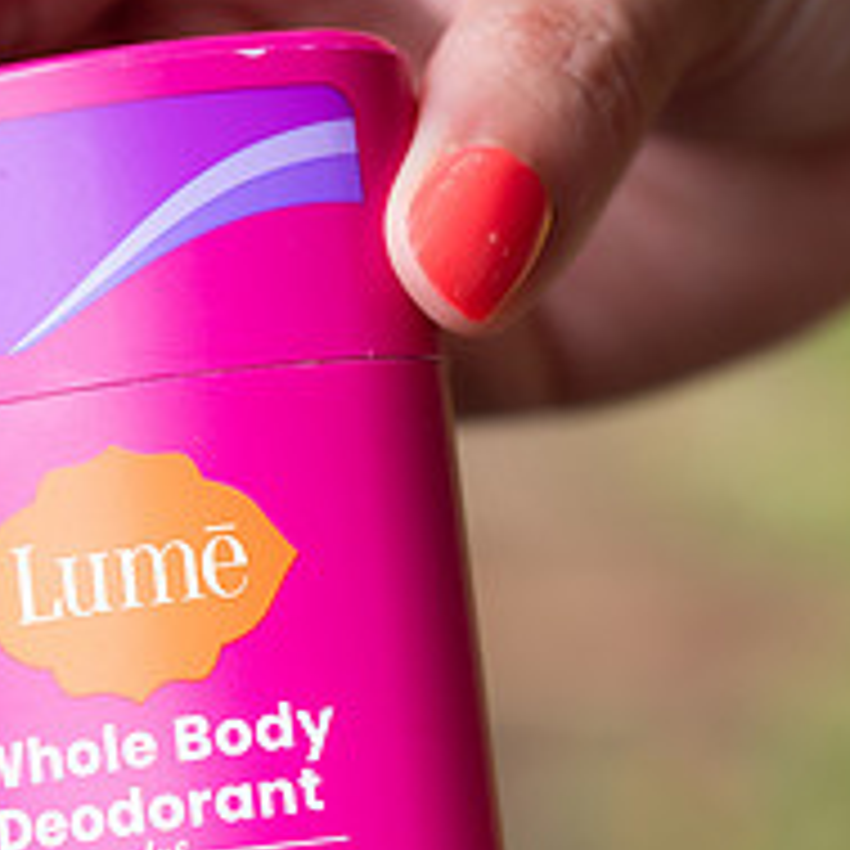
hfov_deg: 9.6
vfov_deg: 9.6
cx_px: 657
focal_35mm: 182
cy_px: 765
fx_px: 5056
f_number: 4
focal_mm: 70
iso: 200
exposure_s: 1/200
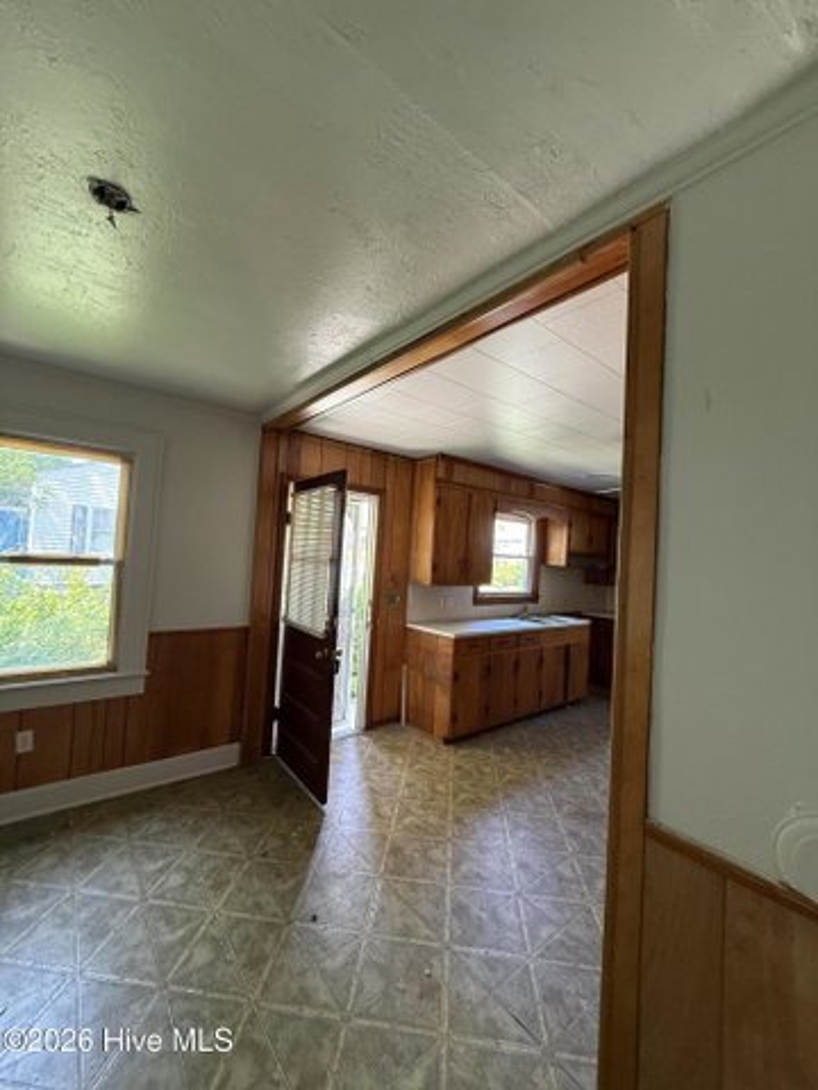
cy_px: 545
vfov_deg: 102.1
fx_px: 441
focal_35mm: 14
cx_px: 409
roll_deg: -3.0
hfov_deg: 85.7
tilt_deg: +4.5
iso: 320
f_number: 2.2
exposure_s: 1/76
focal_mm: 2.22
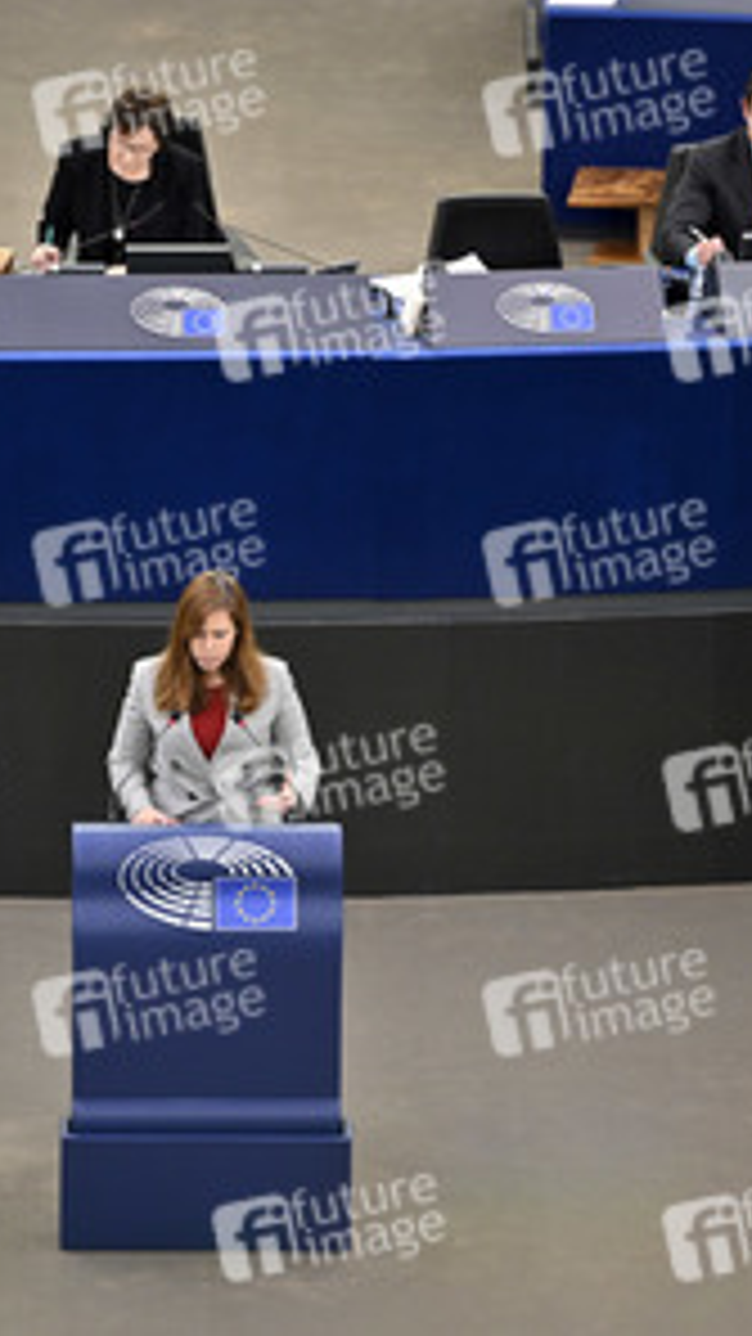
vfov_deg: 6.8
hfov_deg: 3.8
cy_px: 666
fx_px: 11241
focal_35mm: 317
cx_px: 207
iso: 1000
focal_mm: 200
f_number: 2.8
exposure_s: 1/250
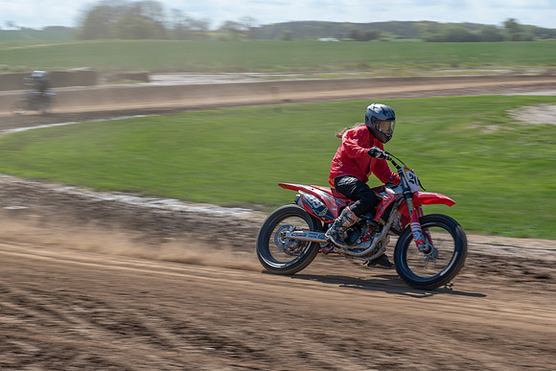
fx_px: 1173
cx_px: 302
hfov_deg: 26.6
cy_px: 204
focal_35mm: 76
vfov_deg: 18.0
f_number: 8
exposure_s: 1/160
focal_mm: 66
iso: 200
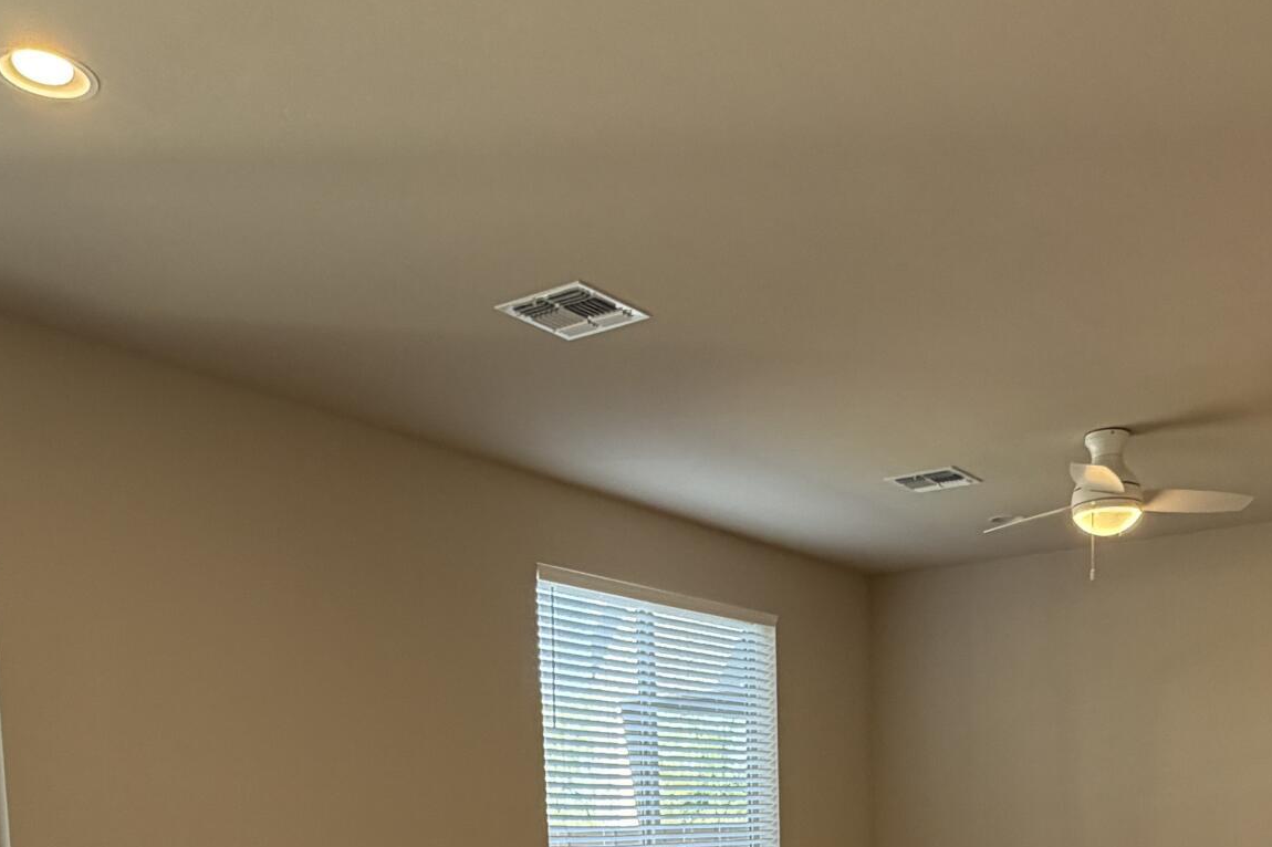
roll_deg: +1.9
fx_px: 1342
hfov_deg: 50.5
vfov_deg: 30.7
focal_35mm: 38
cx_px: 742
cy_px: 966
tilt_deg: -6.1
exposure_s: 1/60
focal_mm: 2.22
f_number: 2.2
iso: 200
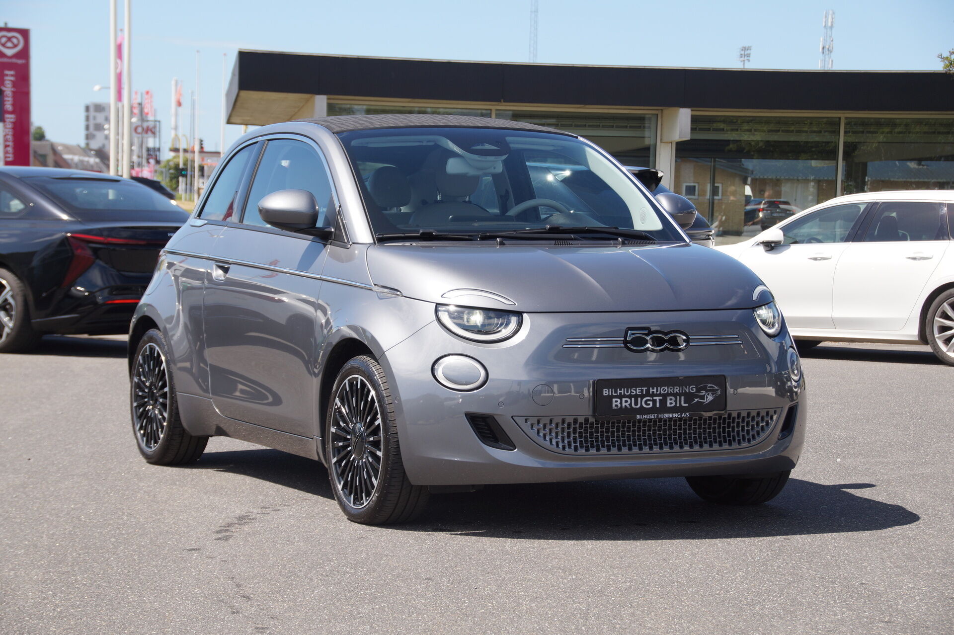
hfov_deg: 22.6
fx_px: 2384
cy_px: 318
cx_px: 477
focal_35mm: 90
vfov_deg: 15.2
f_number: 8
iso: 100
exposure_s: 1/200
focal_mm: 60
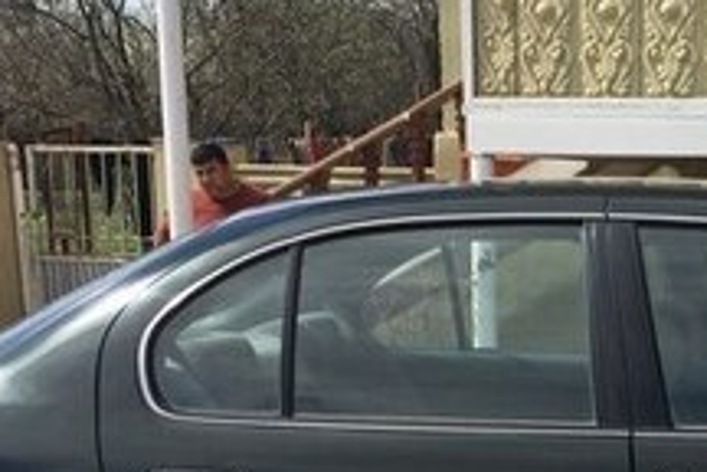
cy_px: 539
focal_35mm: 92
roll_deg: -1.7
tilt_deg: -10.8
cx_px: 786
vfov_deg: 14.5
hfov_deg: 21.0
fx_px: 1807
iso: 32
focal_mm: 4.15
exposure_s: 1/1980
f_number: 2.2
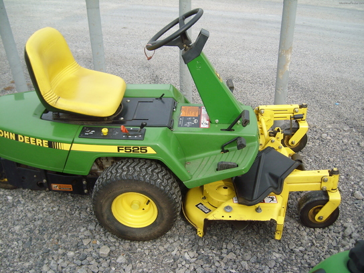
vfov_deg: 40.7
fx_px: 368
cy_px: 136
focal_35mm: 35
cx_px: 182
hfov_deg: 52.6
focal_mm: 5.8
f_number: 7.1
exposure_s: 1/129
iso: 50
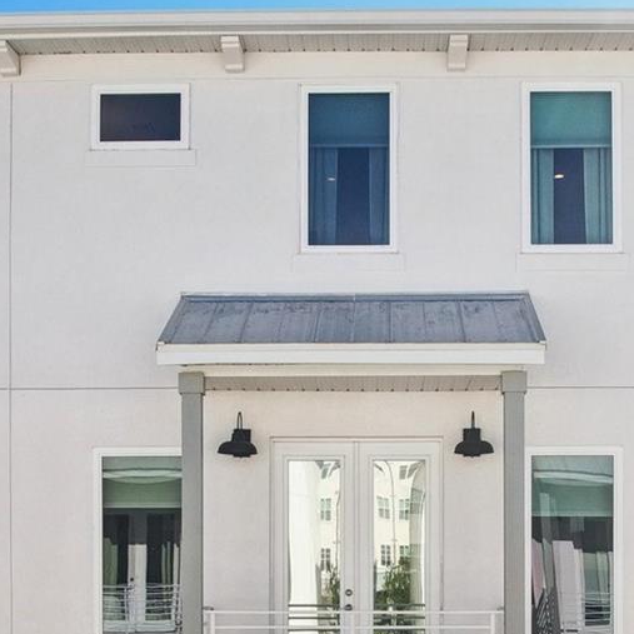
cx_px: 355
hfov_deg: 29.0
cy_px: 569
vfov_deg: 28.0
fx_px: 1223
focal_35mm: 59
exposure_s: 1/1000
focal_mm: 8.4
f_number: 2.8
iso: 200
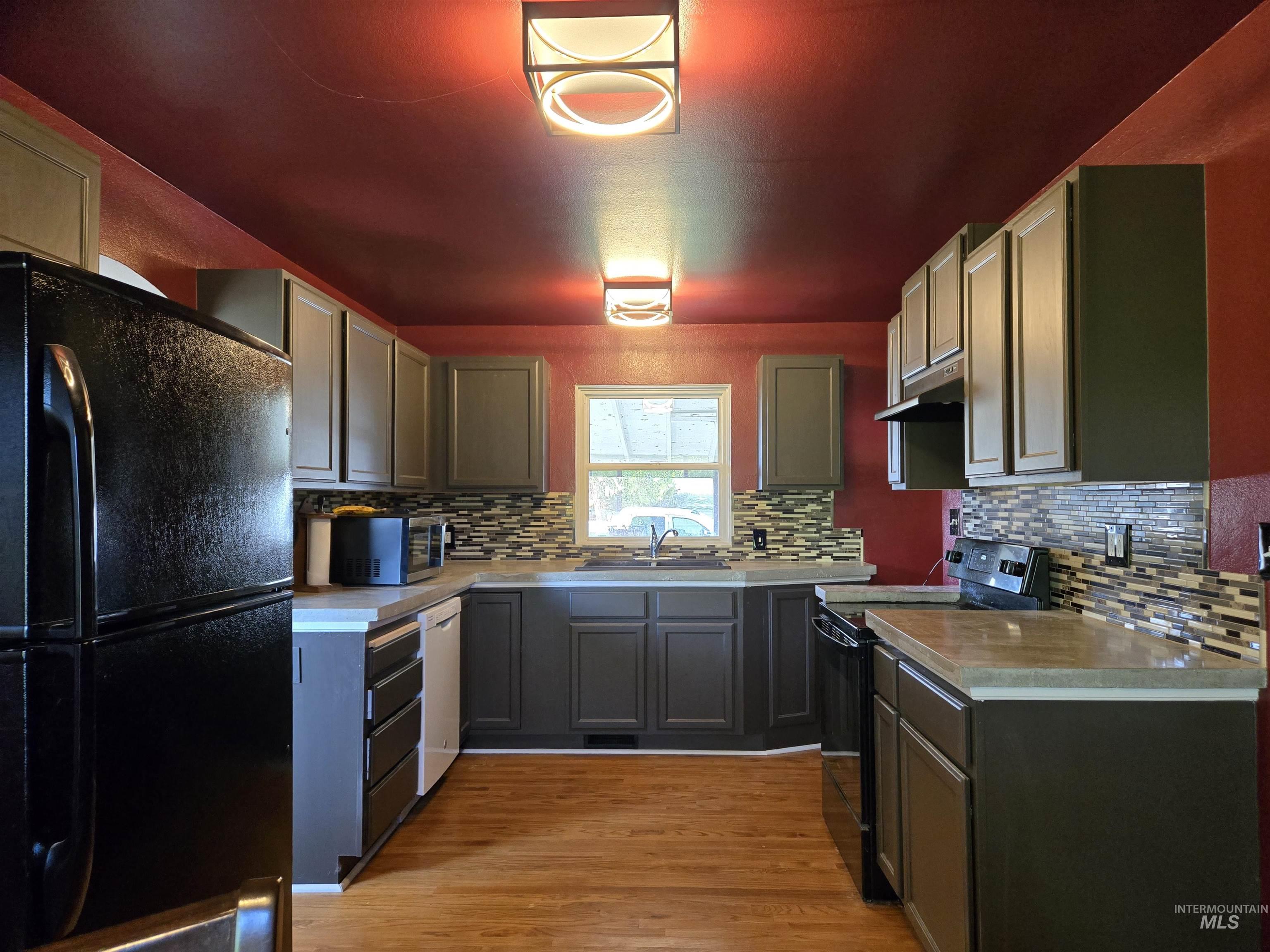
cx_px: 635
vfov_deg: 58.9
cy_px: 476
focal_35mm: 23
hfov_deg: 73.9
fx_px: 844
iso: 640
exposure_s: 1/120
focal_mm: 5.4
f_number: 1.8
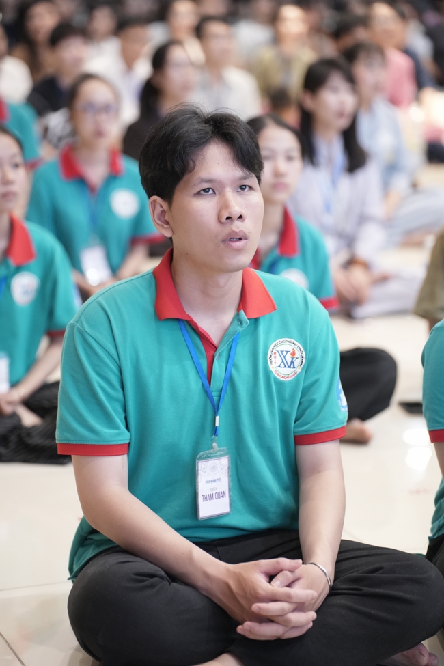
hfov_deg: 12.8
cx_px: 222
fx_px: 1979
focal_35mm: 107
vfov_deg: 19.1
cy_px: 333
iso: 4000
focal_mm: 107
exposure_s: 1/125
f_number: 2.8
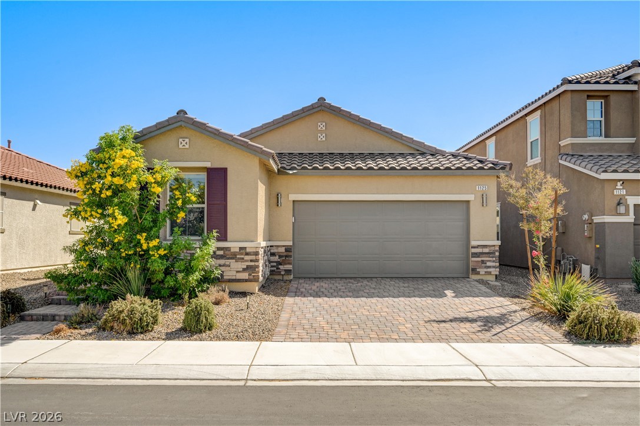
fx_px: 533
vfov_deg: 43.5
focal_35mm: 30
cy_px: 213
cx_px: 320
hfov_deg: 62.0
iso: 800
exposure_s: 1/1000
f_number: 10
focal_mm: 30
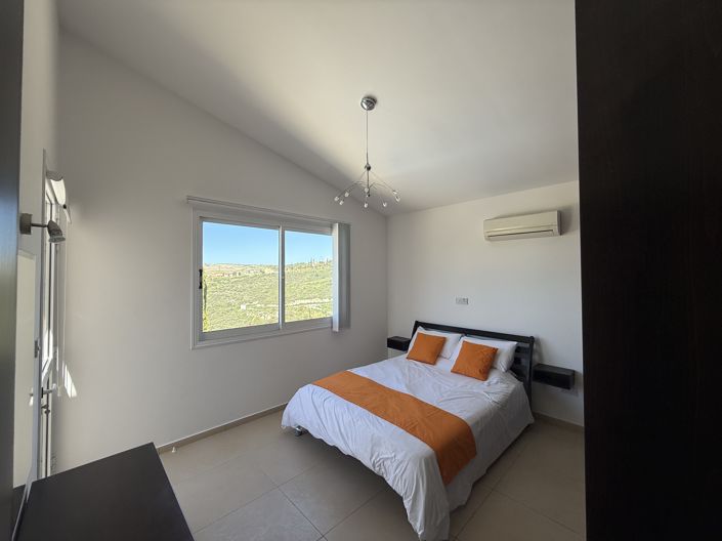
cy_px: 270
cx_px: 361
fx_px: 292
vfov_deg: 85.6
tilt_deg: +2.7
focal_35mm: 14
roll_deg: +0.1
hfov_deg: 102.1
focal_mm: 2.22
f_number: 2.2
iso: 64
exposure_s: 1/433
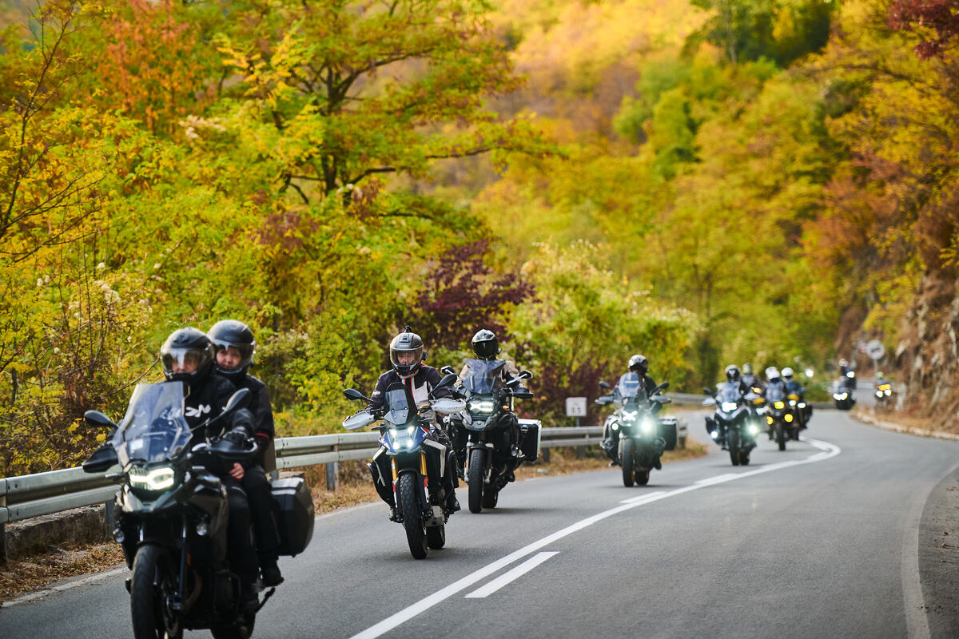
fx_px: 3729
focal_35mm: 140
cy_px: 320
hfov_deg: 14.7
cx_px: 480
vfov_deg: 9.8
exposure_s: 1/1250
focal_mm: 140
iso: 640
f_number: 2.8
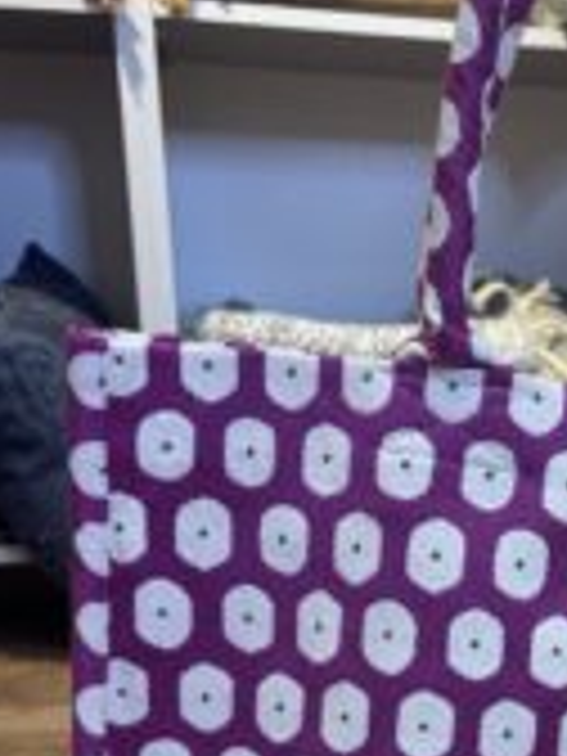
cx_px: 648
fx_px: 1354
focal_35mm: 62
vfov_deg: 29.9
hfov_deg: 22.2
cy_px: 680
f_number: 1.6
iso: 80
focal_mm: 5.96
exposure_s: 1/50
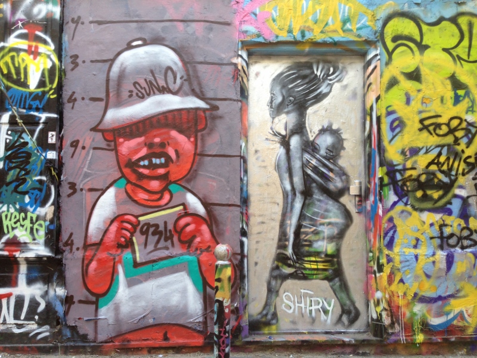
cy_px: 179
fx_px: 455
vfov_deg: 42.9
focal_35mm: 33
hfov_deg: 55.4
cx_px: 238
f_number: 2.4
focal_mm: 4.13
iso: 64
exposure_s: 1/120
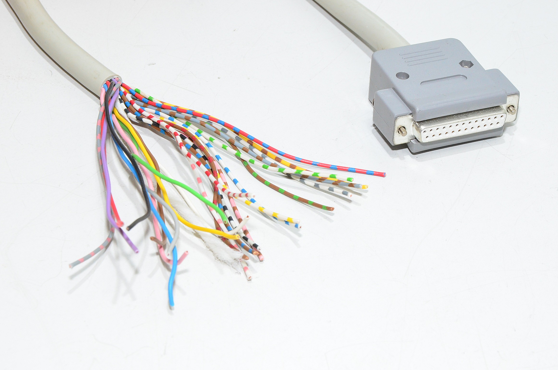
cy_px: 190
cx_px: 288
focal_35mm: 111
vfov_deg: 12.3
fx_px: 1717
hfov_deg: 18.5
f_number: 16
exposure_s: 1/50
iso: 1600
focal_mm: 70
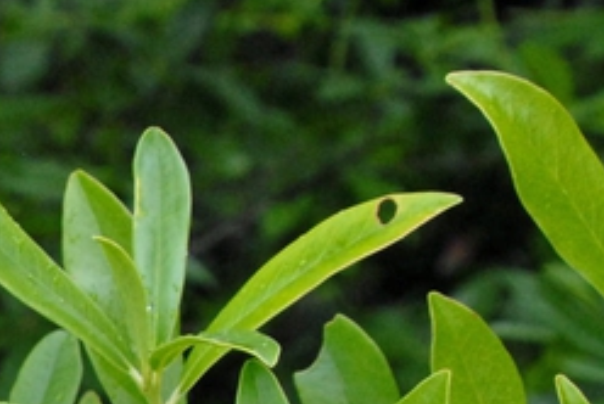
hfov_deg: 9.9
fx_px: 3326
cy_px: 612
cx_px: -438
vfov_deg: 6.9
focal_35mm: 198
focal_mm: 32
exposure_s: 1/200
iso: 400
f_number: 7.1
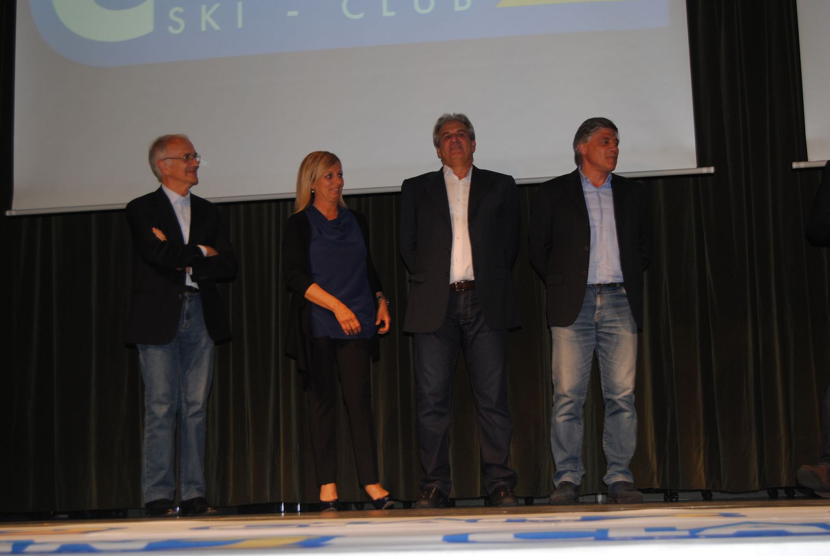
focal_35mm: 57
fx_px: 1316
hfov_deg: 35.0
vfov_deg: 23.8
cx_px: 415
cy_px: 278
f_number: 4.8
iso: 200
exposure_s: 1/60
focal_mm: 38
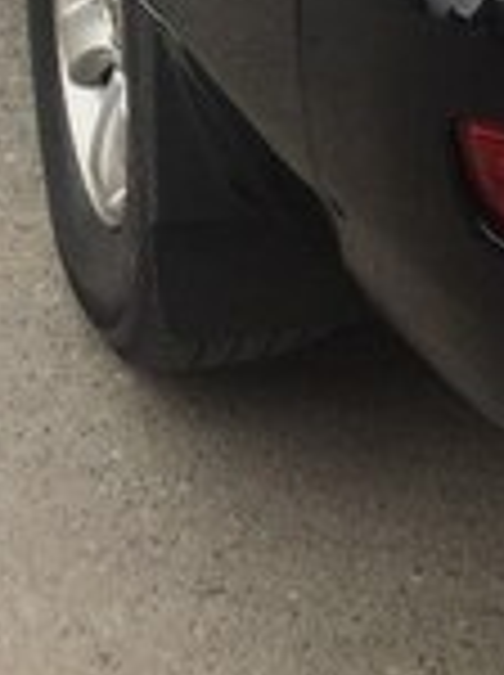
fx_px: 1869
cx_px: 274
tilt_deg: -17.3
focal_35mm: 96
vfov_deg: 17.6
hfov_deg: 15.4
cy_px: -432
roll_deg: +0.6
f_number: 2.2
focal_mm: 4.15
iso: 32
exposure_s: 1/695
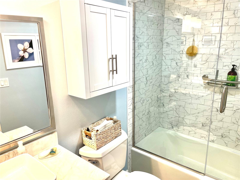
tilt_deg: -14.8
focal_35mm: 26
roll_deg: +0.9
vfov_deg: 53.1
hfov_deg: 67.3
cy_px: 90
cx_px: 120
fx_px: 180
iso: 64
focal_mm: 5.1
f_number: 1.6
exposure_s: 1/60
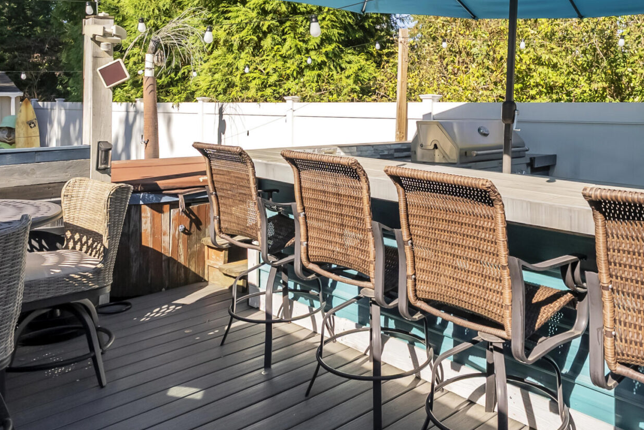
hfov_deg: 56.6
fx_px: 591
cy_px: 99
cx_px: 400
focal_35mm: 33
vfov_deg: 38.8
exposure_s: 1/400
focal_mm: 16
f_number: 8
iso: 200
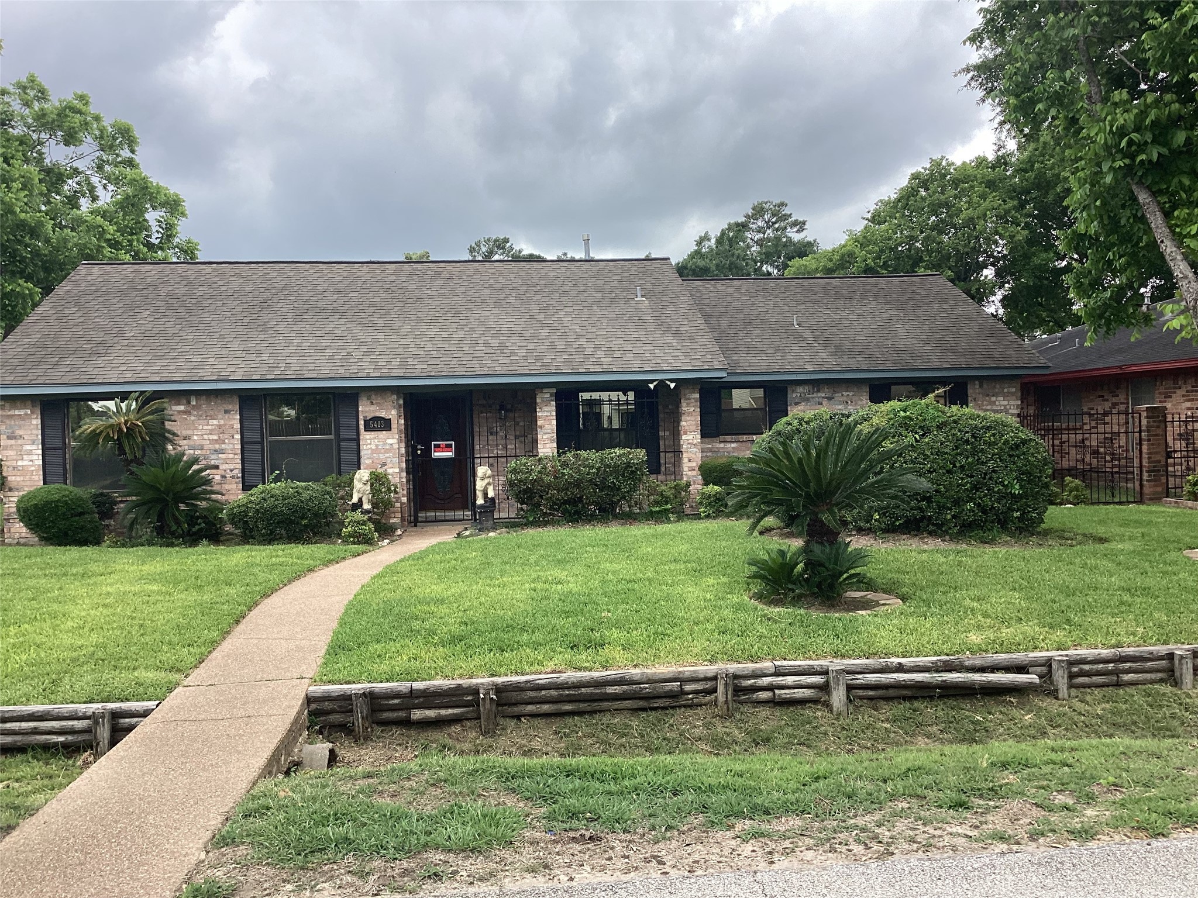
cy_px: 449
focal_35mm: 31
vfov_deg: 45.4
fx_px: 1073
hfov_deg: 58.4
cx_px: 599
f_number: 2.4
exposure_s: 1/791
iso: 25
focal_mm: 3.3
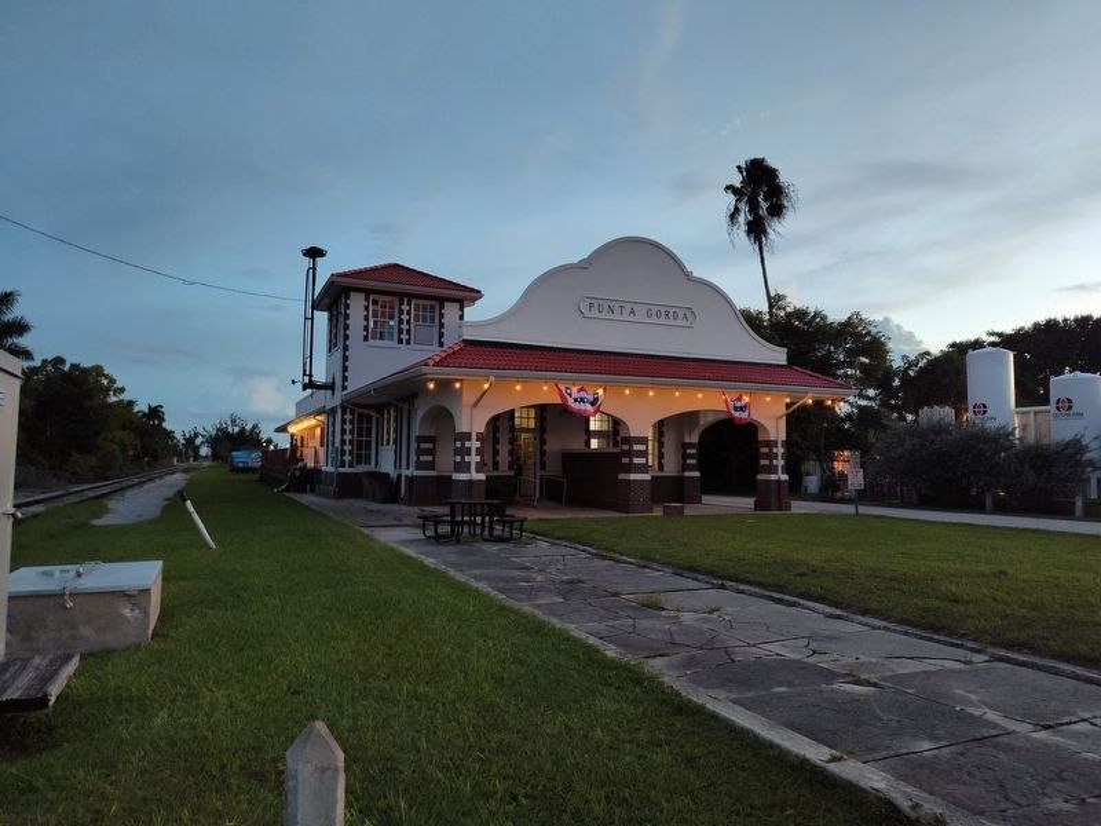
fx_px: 732
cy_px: 413
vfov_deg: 58.9
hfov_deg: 73.9
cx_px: 550
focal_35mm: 23
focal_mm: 5.56
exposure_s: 1/60
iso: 744
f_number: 1.8
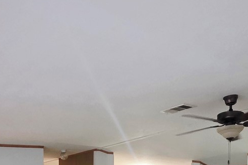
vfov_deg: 24.0
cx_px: 138
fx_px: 303
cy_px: 248
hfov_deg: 44.4
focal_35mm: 44
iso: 500
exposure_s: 1/60.2
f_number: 1.9
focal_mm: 2.2
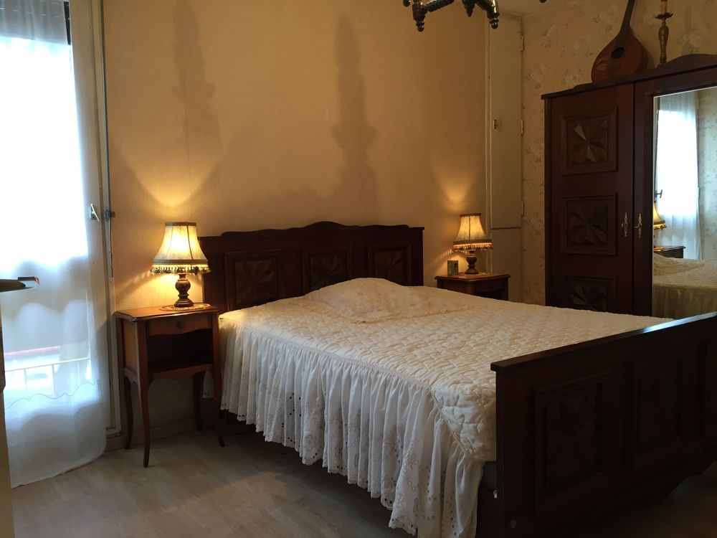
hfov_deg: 61.7
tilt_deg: -7.0
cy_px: 269
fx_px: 601
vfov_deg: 48.2
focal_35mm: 29
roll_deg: +1.6
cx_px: 358
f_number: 2.2
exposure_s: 1/33
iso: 80
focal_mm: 4.15
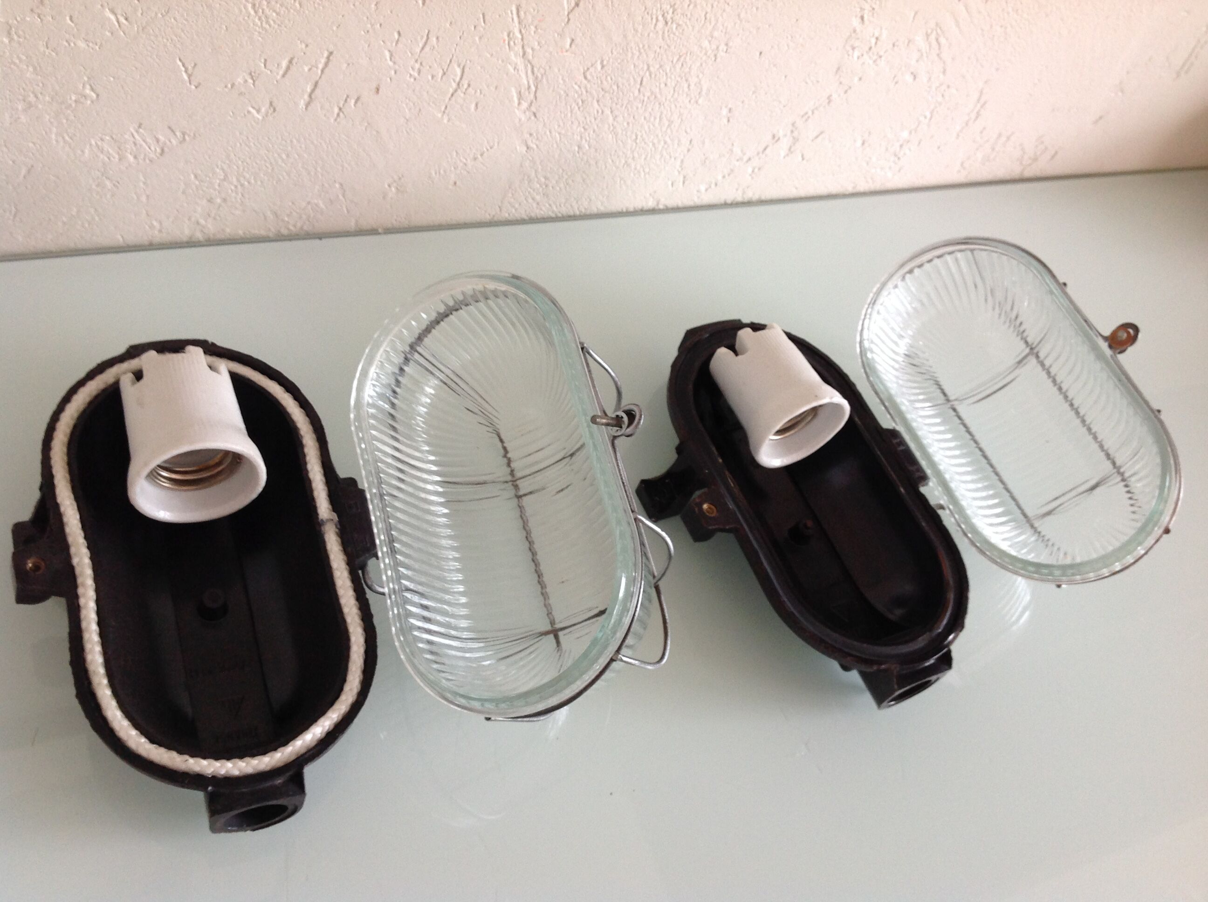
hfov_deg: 52.7
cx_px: 604
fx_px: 1220
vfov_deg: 40.6
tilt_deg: -52.5
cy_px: 451
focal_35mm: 35
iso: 80
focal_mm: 4.28
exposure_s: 1/15
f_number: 2.4
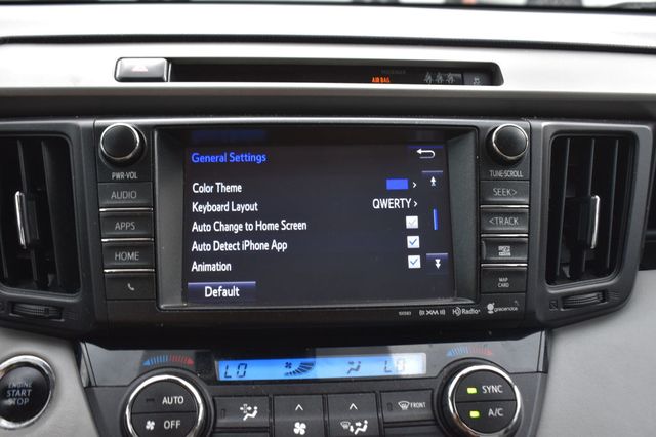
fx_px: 765
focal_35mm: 42
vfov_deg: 31.9
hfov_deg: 46.4
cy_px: 218
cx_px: 328
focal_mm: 28
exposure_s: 1/20
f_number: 6.3
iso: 400
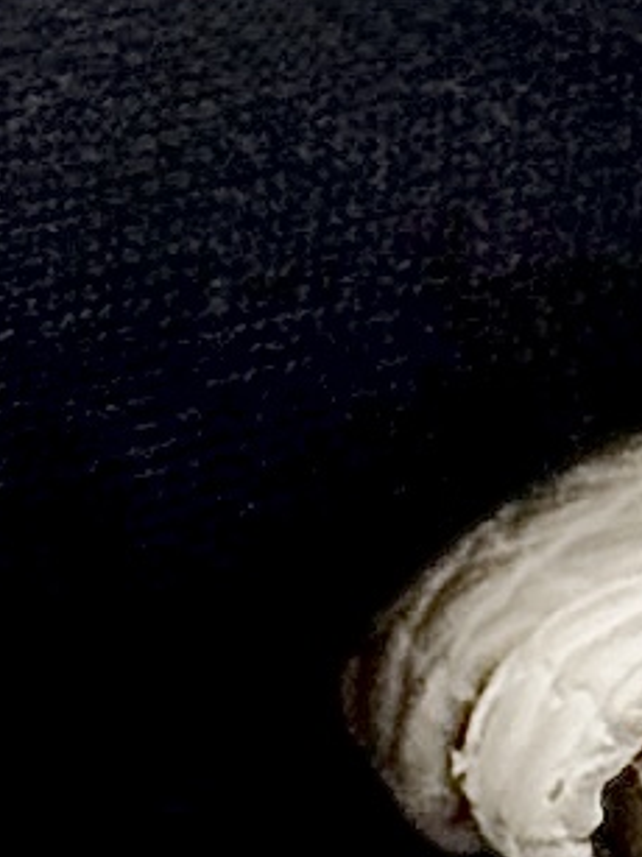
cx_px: 1366
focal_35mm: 284
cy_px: 1152
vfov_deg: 6.9
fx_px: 7028
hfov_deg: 5.1
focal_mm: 6.76
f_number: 1.78
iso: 64
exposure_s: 1/372
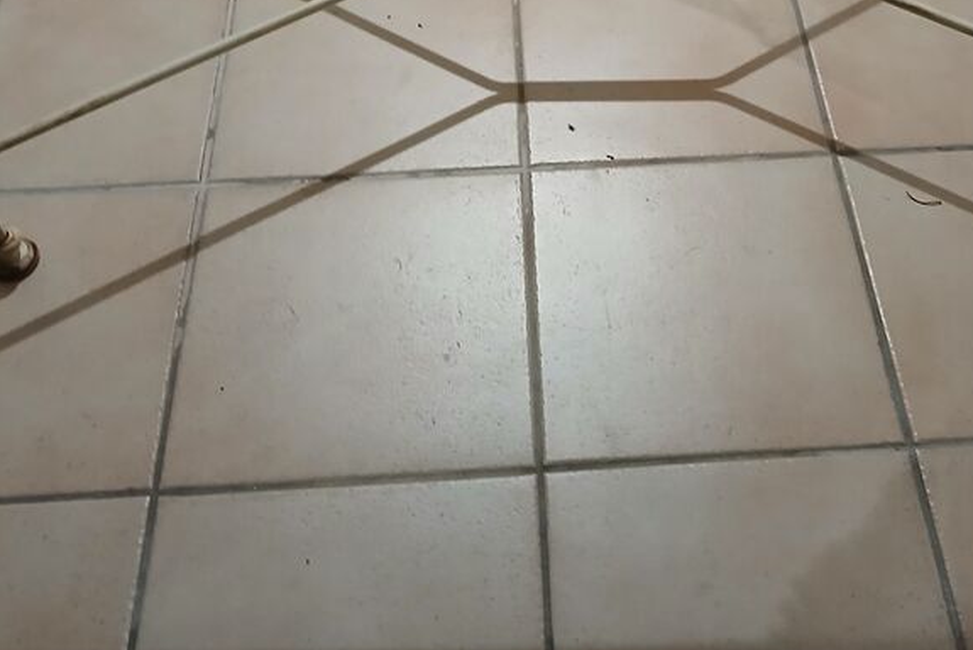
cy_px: 27
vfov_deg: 27.3
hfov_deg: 41.6
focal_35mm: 47
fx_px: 1271
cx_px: 599
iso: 500
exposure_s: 1/25
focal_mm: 3.98
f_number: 1.8
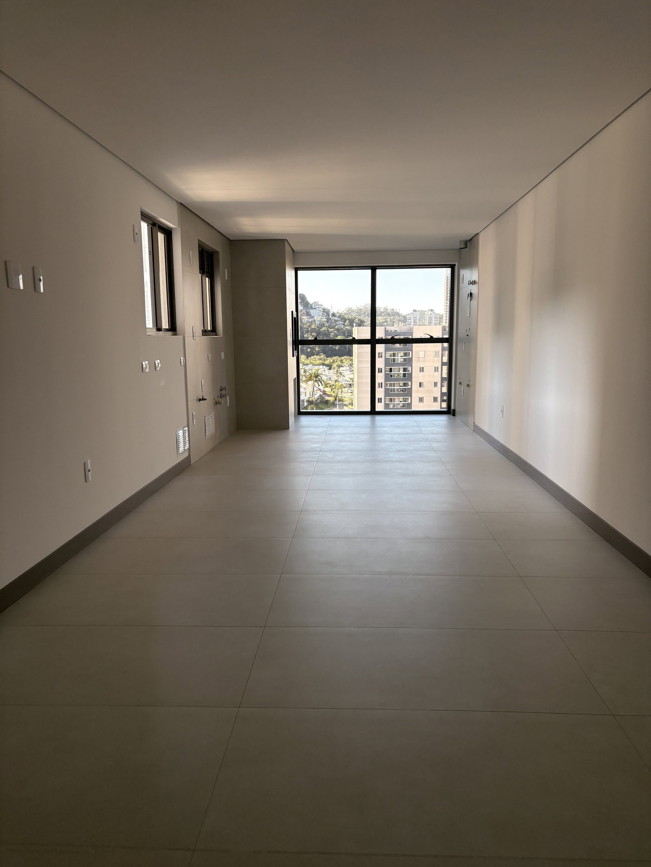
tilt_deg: -9.0
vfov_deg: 67.3
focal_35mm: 26
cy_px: 434
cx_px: 326
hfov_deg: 53.1
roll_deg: +1.5
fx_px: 652
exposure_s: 1/198
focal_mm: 5.96
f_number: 1.6
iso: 125
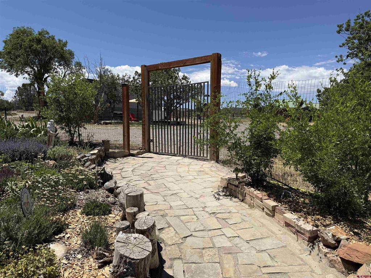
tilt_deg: -3.1
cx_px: 186
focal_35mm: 24
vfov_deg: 56.8
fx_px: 257
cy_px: 139
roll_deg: -0.8
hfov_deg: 71.6
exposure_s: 1/6711
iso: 80
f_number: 1.78
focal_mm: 6.76
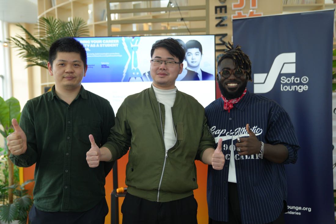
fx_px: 355
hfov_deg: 50.7
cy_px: 112
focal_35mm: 38
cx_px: 168
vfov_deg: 35.0
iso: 2000
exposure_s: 1/200
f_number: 2.8
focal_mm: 38
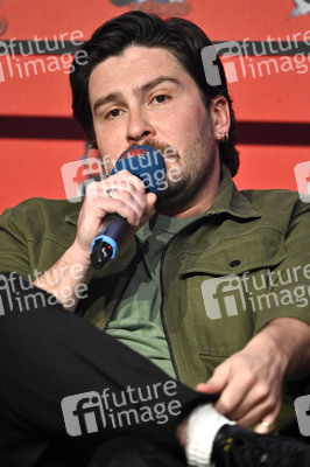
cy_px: 234
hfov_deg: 3.4
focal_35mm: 400
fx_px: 5175
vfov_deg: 5.2
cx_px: 155
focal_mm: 400
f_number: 4.5
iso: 2500
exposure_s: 1/500
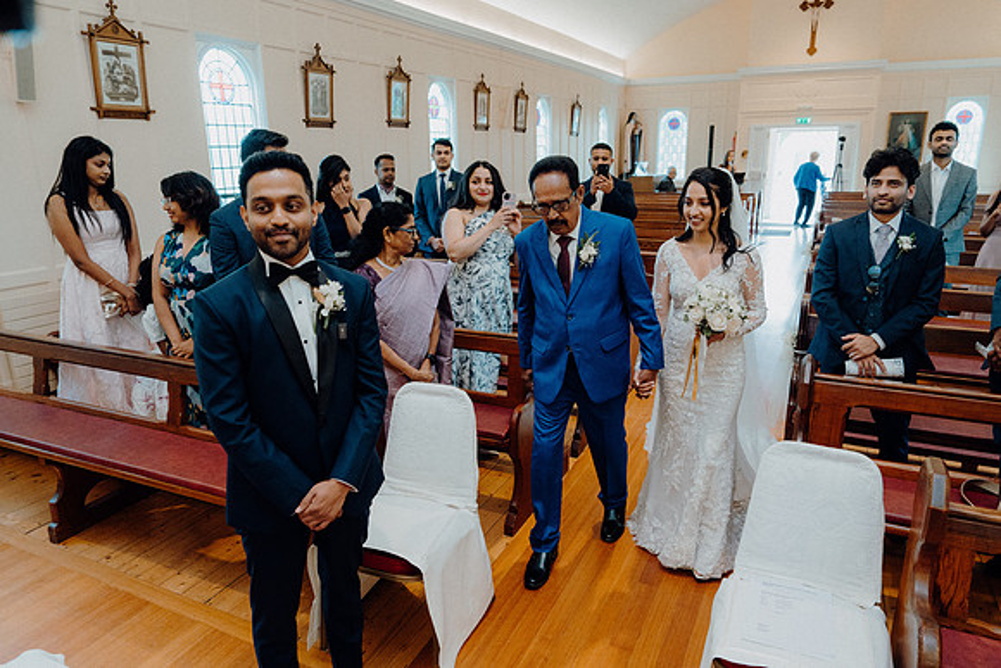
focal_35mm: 24
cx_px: 500
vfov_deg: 53.2
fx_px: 667
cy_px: 334
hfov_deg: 73.7
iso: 2500
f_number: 3.5
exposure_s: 1/250
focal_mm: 24
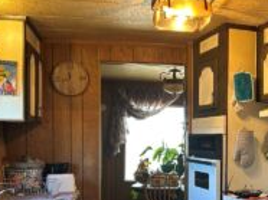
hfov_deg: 33.7
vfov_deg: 25.7
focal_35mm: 56
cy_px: 150
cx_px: 199
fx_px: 433
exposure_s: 1/60
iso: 125
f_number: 1.5
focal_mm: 5.7
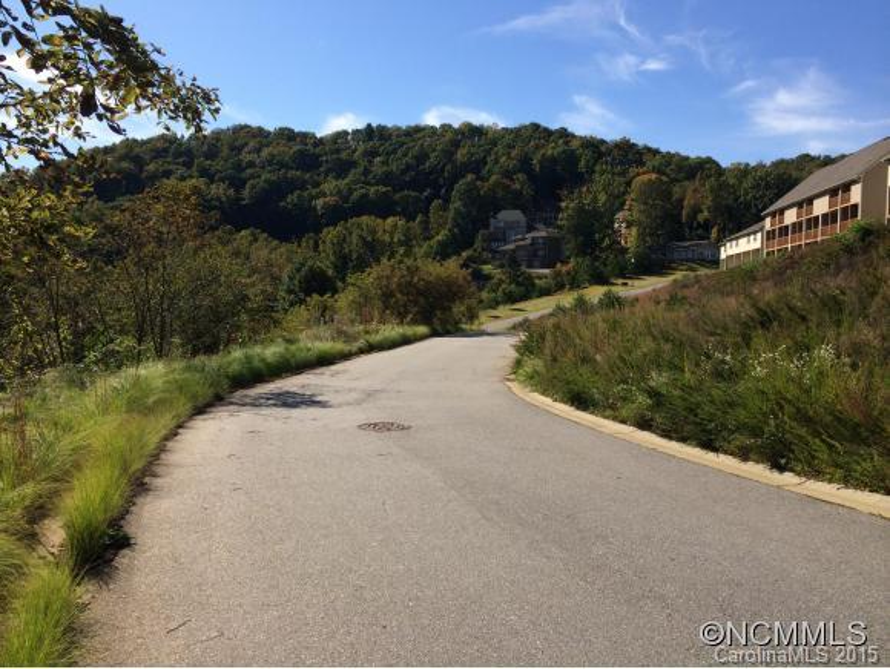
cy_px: 334
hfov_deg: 59.9
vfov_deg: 46.9
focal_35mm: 30
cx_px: 445
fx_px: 772
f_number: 2.2
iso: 32
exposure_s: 1/2283
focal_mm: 4.12
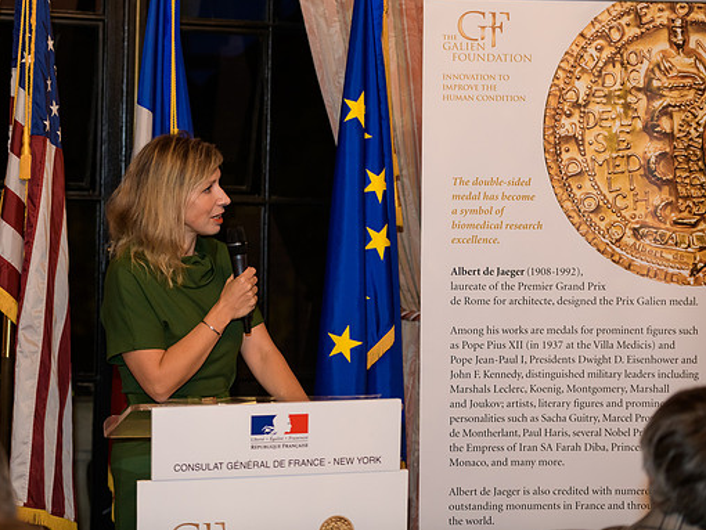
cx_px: 325
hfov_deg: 20.9
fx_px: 1918
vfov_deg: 15.7
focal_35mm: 94
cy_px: 265
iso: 1250
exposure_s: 1/125
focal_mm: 86
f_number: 3.2
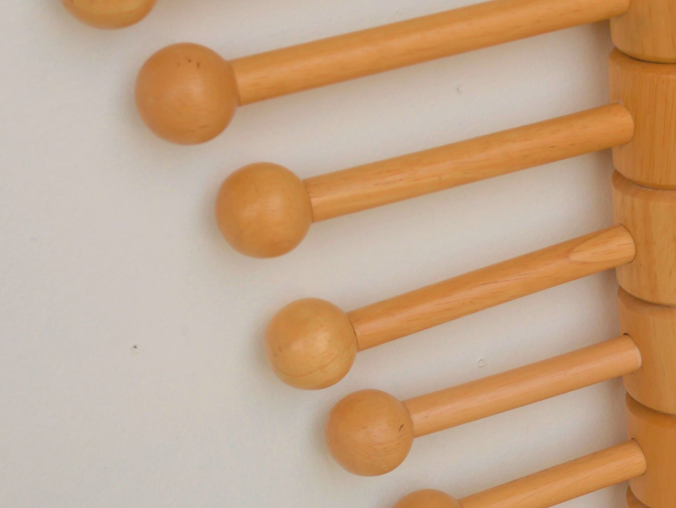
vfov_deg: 17.1
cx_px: 454
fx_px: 1680
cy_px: 398
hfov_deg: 22.6
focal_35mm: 86
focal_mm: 20
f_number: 4.5
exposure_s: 1/640
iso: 200
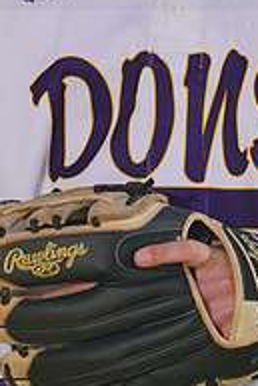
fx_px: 7489
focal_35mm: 698
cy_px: -54
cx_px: 161
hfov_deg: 2.0
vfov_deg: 2.9
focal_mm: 232
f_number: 9
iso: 100
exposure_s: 1/250
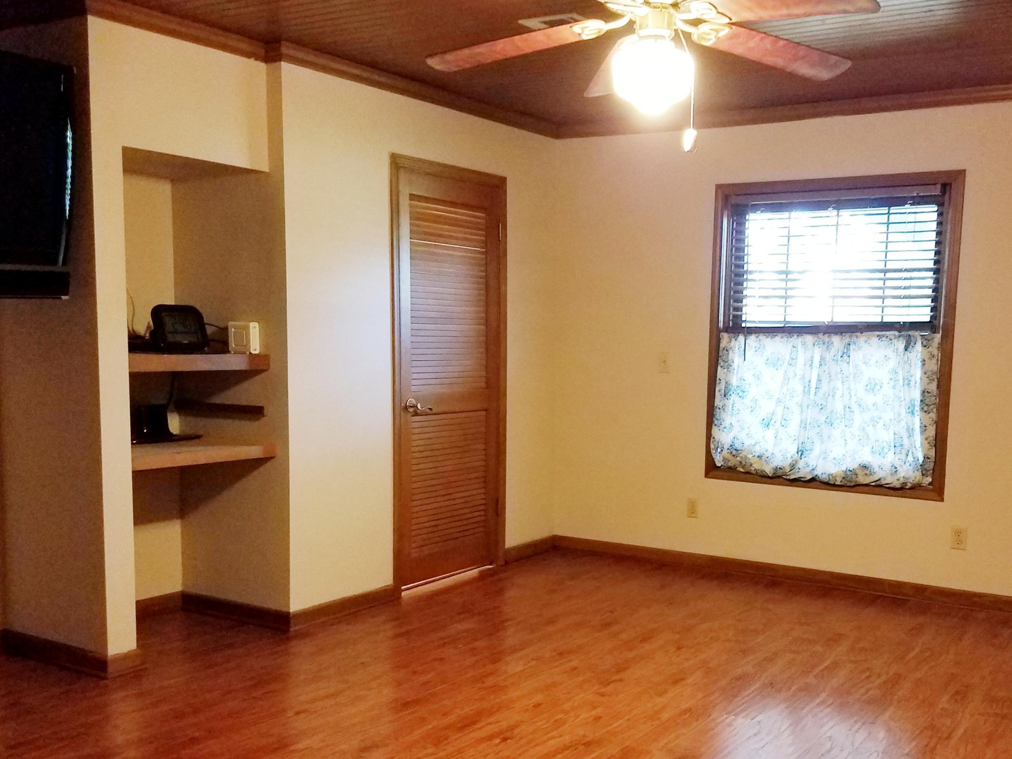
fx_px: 1082
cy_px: 445
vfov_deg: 38.5
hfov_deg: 49.6
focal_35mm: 37
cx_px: 633
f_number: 1.7
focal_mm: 4.2
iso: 200
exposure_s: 1/12
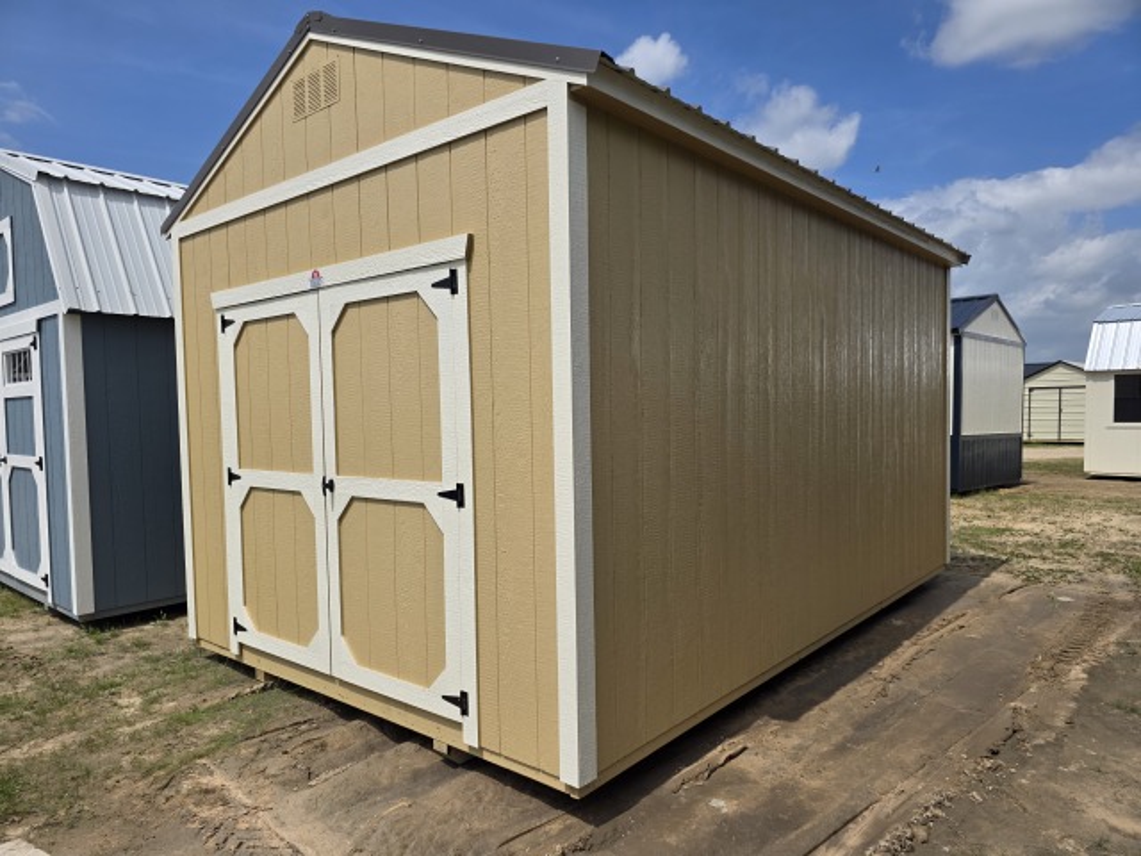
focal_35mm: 23
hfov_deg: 73.9
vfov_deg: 58.9
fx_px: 758
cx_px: 570
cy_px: 428
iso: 64
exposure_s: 1/7944
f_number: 1.7
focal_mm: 6.3
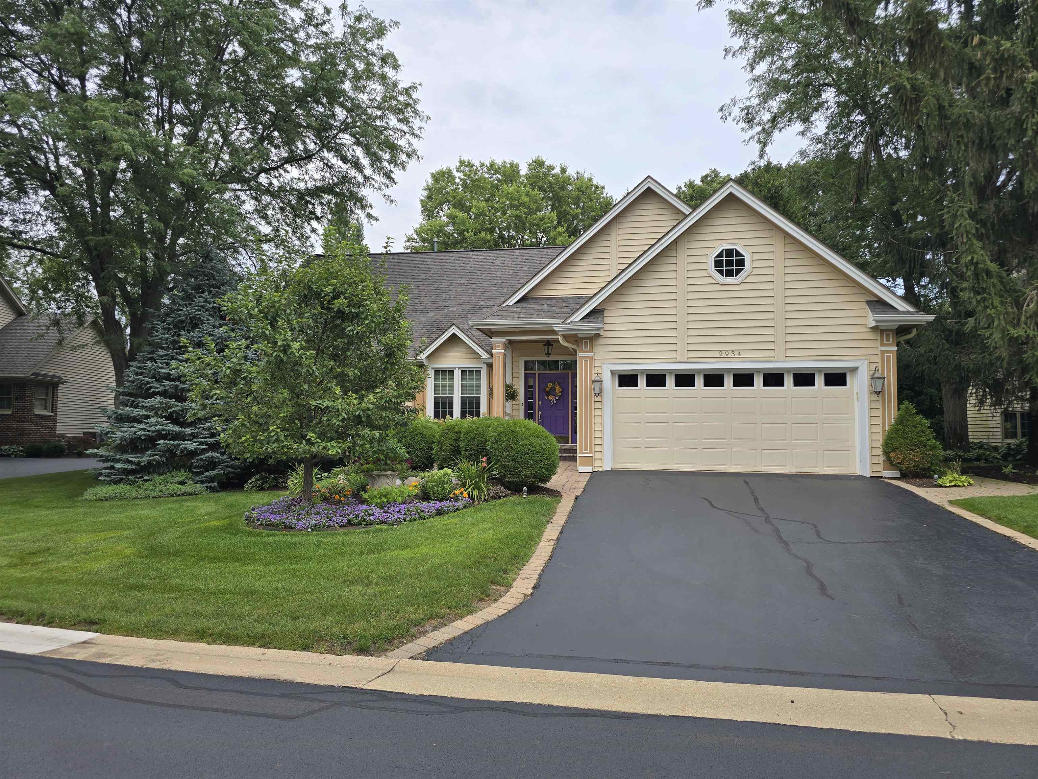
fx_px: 690
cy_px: 390
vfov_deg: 58.9
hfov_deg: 73.9
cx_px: 519
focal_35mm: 23
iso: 12
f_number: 1.7
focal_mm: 6.3
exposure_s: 1/238
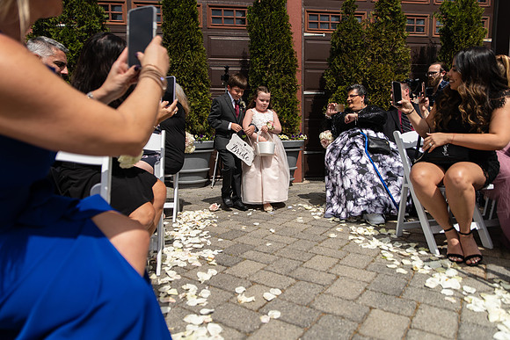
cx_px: 255
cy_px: 170
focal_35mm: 24
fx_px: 340
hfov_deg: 73.7
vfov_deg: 53.2
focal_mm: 24
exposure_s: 1/4000
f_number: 2.8
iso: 125
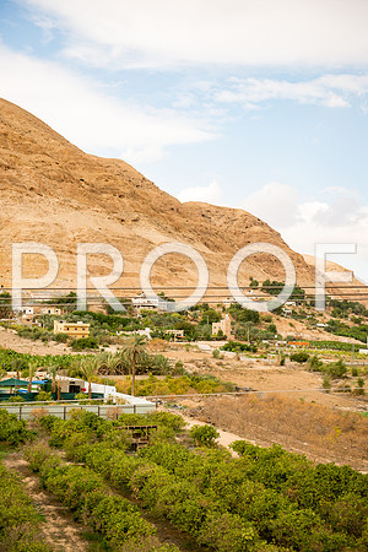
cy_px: 276
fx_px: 843
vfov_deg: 36.2
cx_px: 184
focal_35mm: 55
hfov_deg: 24.6
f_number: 2.8
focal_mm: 55
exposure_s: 1/1600
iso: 200
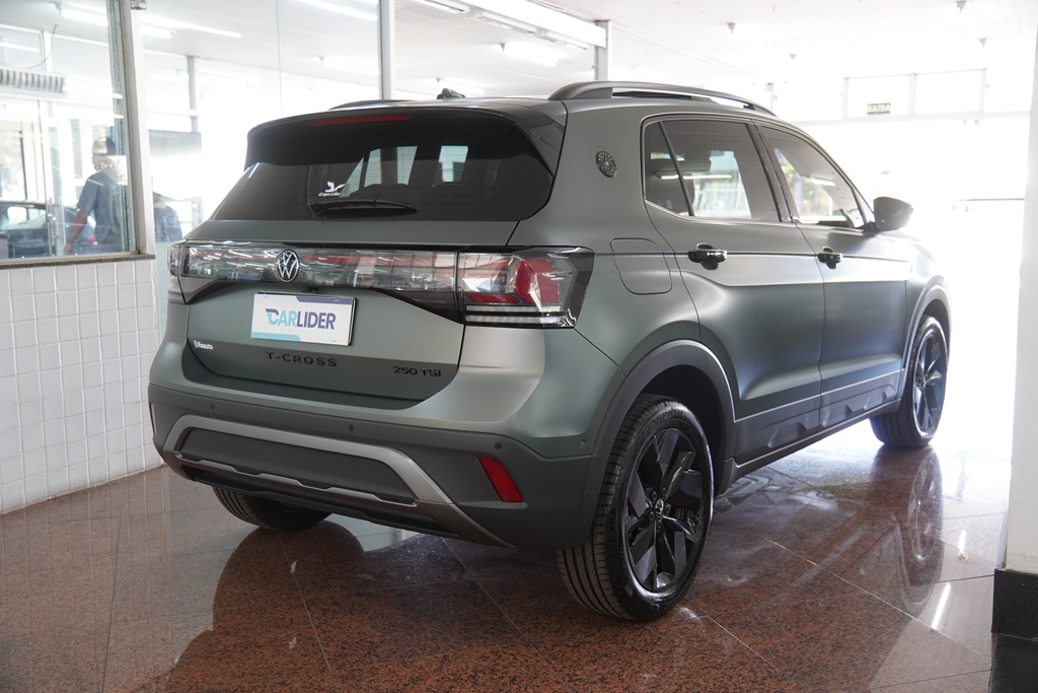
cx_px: 519
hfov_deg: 51.3
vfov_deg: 35.5
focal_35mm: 38
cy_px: 346
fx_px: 1081
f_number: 2.8
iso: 320
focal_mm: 25
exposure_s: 1/40
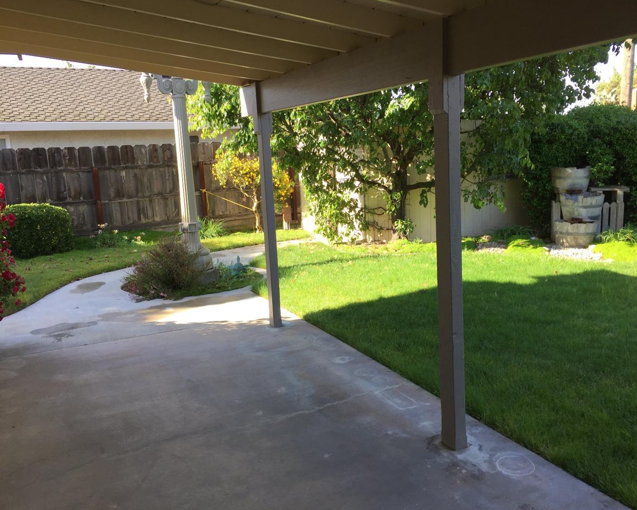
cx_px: 348
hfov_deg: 57.1
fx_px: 584
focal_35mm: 31
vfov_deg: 47.1
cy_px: 250
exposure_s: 1/269
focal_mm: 4.15
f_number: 2.2
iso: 32
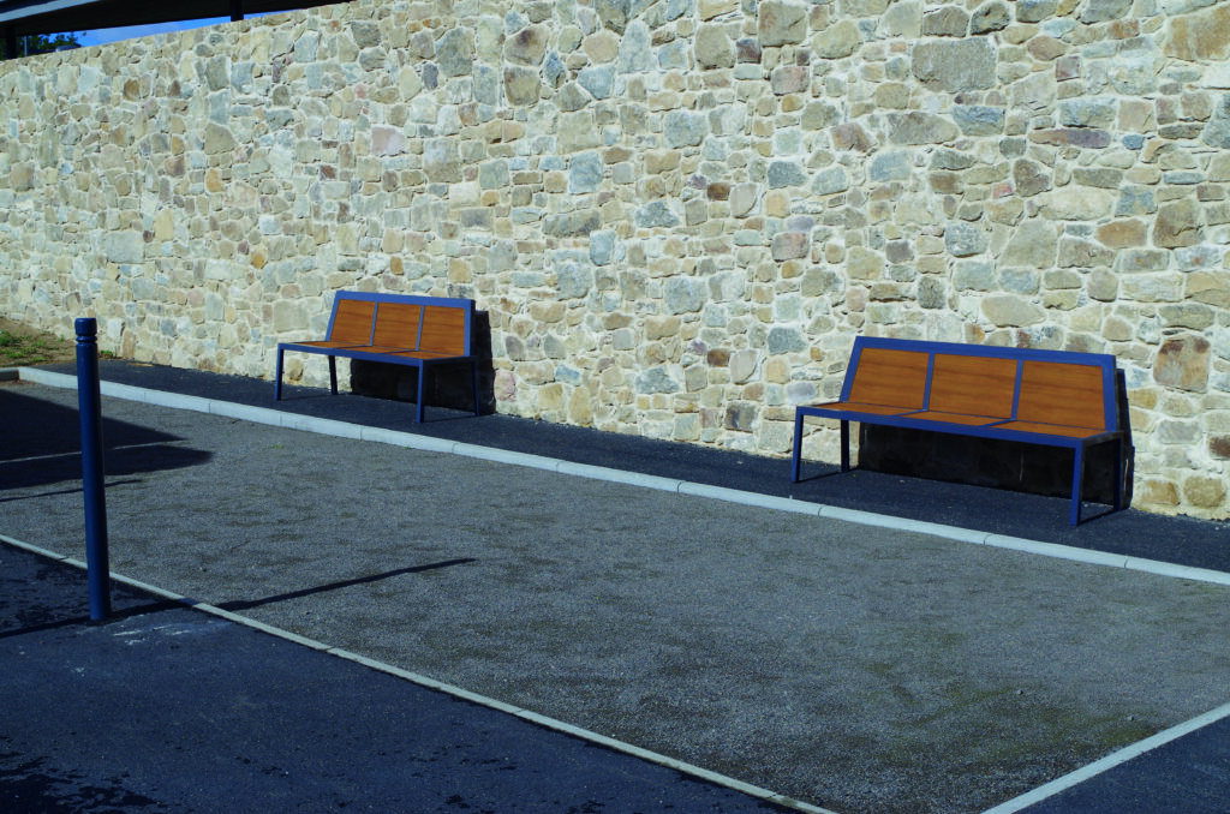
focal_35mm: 49
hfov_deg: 40.4
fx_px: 1671
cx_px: 615
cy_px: 407
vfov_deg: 27.4
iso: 100
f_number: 10
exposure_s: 1/180
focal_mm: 32.5
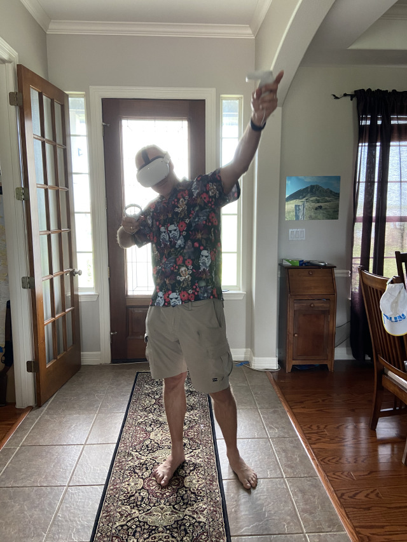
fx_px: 407
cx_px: 204
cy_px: 271
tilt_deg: -7.9
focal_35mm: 26
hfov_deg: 53.1
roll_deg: +0.3
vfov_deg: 67.3
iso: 125
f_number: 1.8
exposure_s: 1/60
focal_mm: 4.25
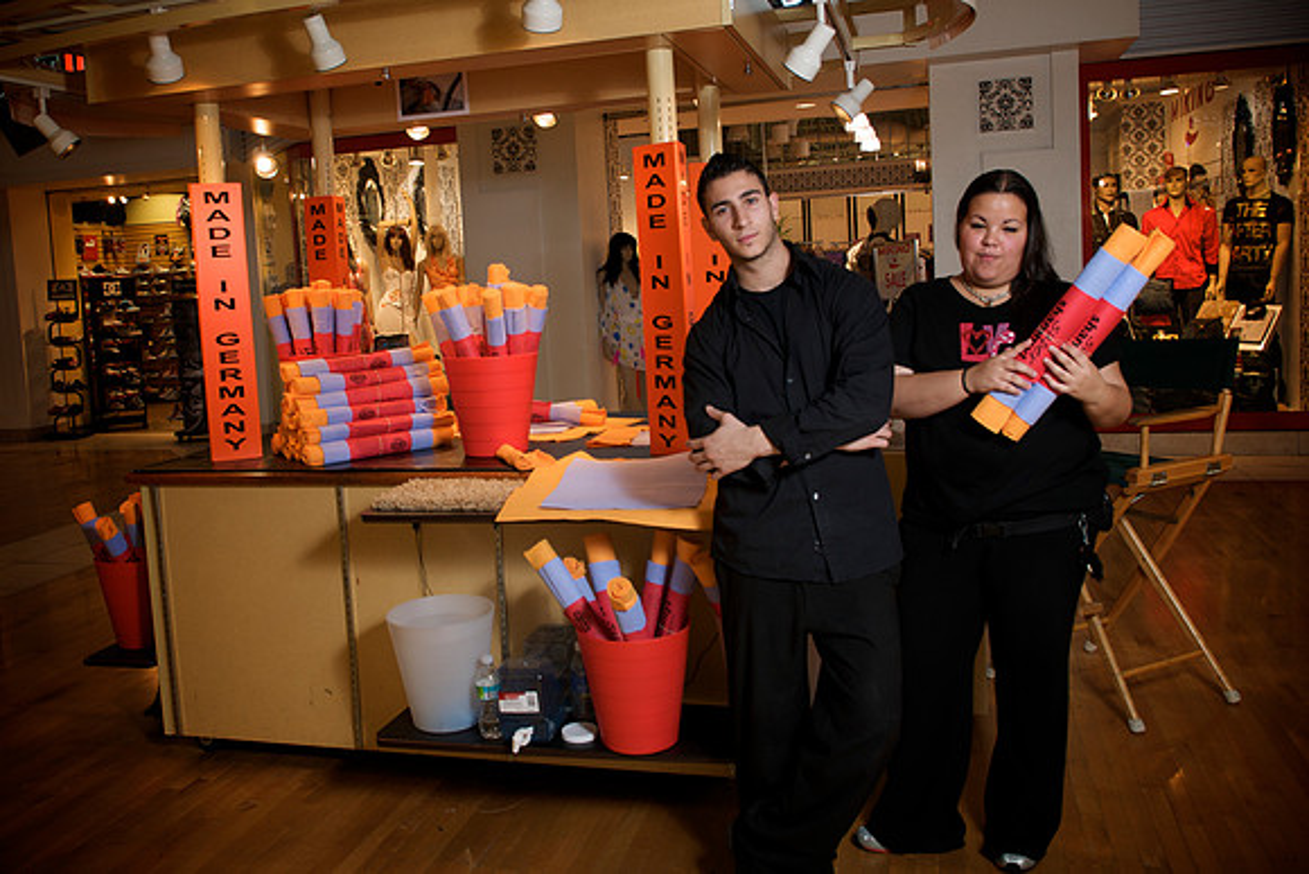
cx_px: 654
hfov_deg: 67.4
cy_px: 437
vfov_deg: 48.0
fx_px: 982
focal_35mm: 27
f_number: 4.5
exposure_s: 1/30
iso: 200
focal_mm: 18
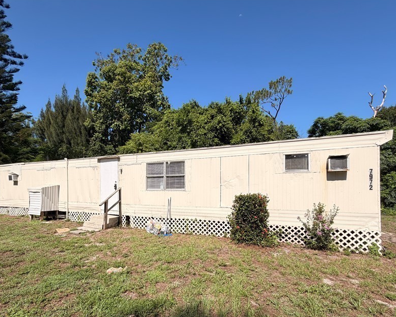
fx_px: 211
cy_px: 190
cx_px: 191
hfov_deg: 86.3
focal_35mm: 18
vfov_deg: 73.1
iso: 20
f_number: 2.2
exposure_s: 1/1189
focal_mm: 2.22
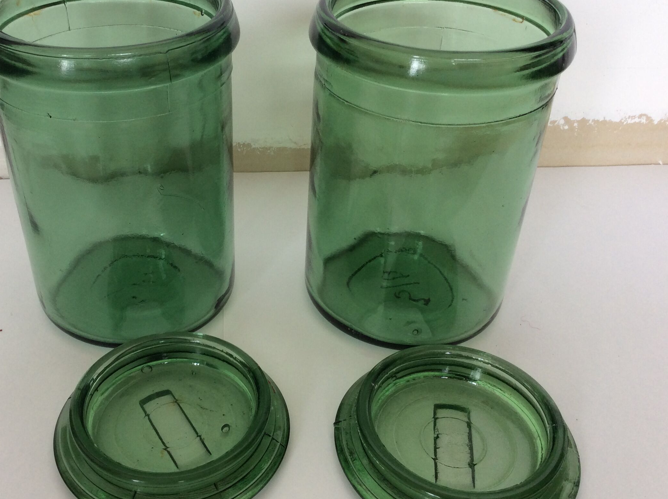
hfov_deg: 46.5
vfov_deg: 35.9
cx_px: 261
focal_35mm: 40
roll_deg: +1.8
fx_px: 771
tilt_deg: -38.5
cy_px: 254
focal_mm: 3.3
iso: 40
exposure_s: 1/50
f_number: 2.4
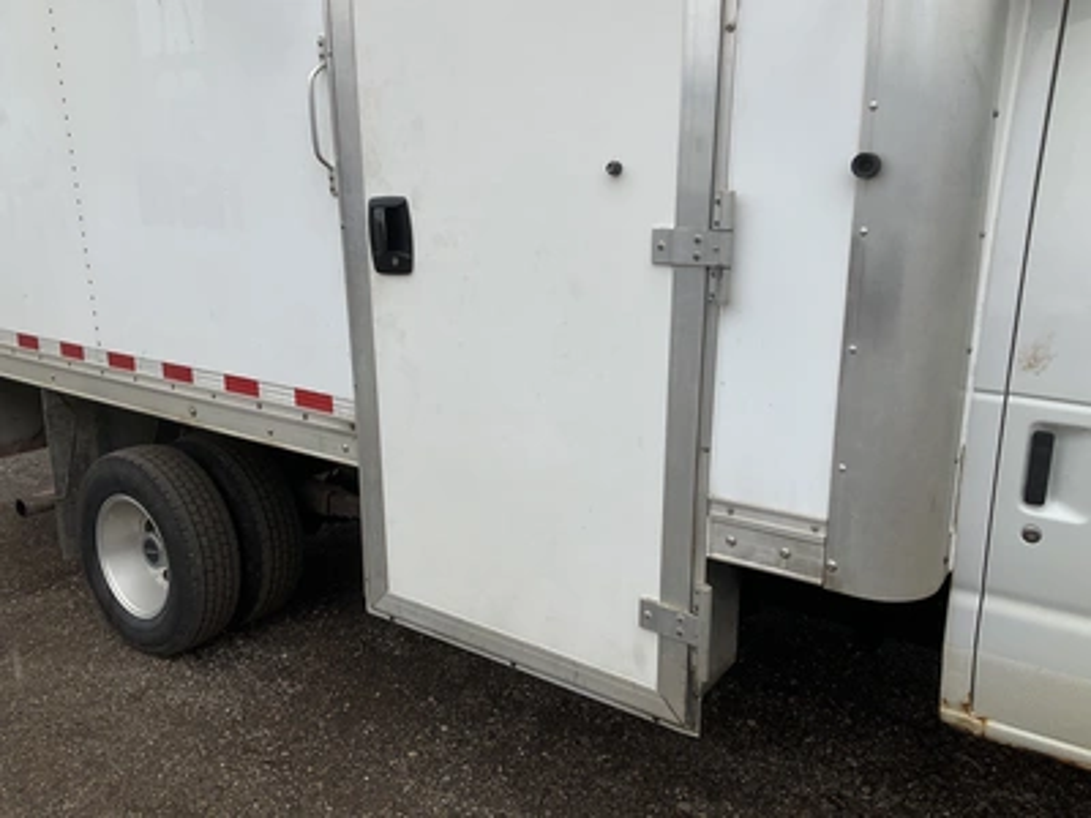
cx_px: 546
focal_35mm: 29
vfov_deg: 48.2
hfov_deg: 61.7
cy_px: 409
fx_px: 914
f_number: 1.8
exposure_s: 1/1221
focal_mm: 3
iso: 25
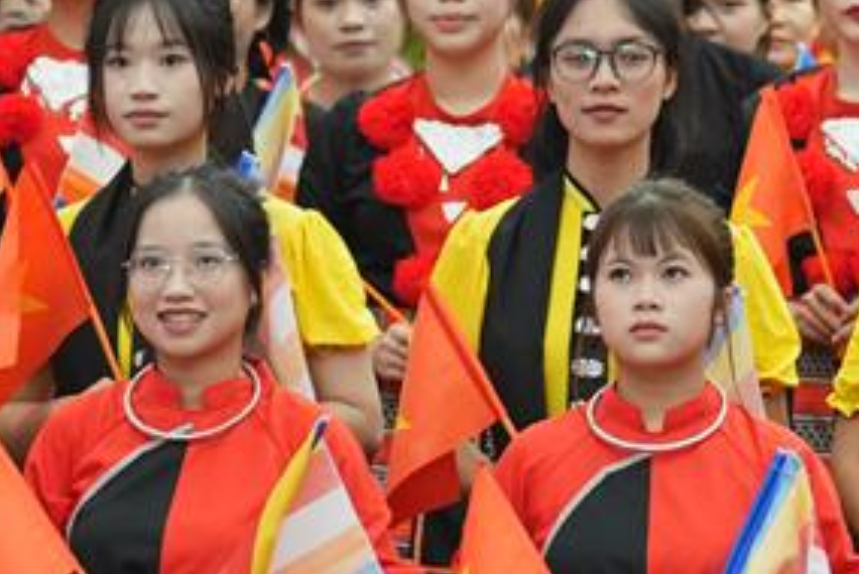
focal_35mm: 367
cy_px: 284
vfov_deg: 3.8
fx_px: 8766
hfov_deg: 5.6
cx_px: 315
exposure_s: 1/200
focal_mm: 87
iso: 2500
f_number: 2.8
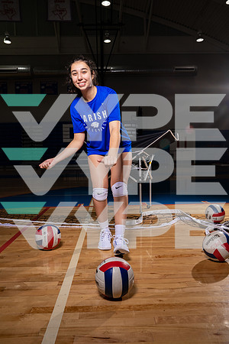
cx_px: 114
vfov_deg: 63.7
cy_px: 172
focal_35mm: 29
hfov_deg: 45.0
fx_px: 277
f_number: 8
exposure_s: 1/250
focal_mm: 29
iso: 400
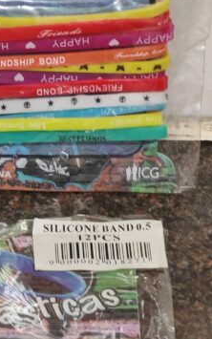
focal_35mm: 214
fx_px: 1977
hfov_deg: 6.0
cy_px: 216
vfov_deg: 9.8
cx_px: -144
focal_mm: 8.67
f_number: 2.4
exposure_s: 1/33
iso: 1000
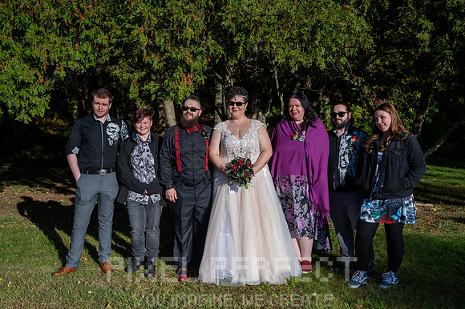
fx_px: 542
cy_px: 154
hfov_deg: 46.4
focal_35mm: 42
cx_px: 232
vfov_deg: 31.9
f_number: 4
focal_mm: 42
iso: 900
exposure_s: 1/8000
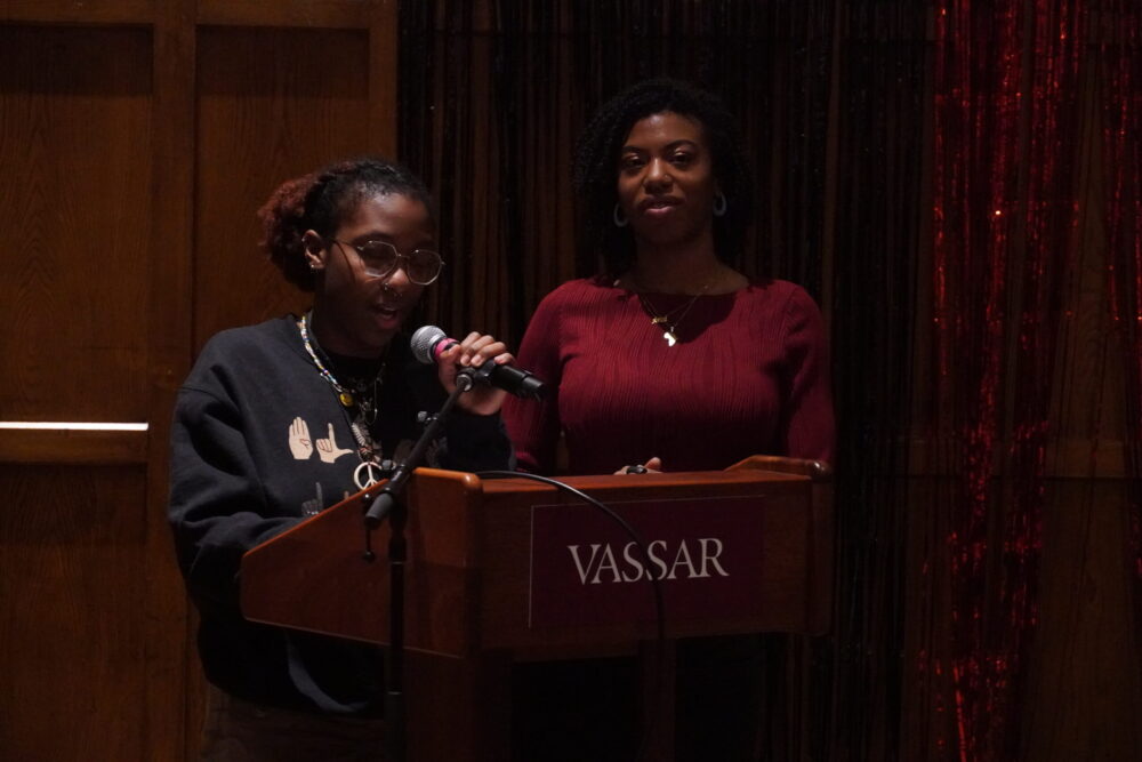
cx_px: 571
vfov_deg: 10.6
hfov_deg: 15.9
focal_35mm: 129
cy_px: 381
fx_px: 4092
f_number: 5.6
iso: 8000
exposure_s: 1/80
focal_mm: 86
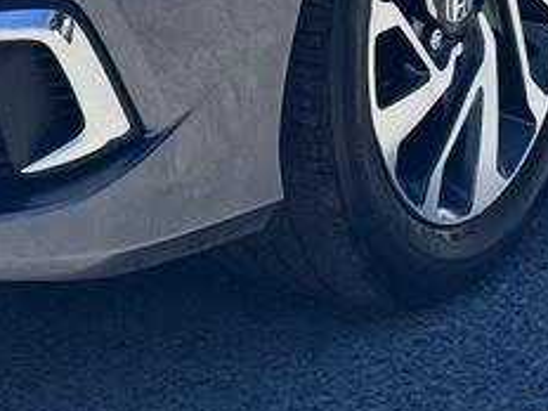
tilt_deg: -8.7
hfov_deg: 7.5
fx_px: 4195
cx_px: 106
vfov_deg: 5.4
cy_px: -520
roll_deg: -0.8
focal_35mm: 265
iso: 64
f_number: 1.78
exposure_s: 1/1427
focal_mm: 6.76
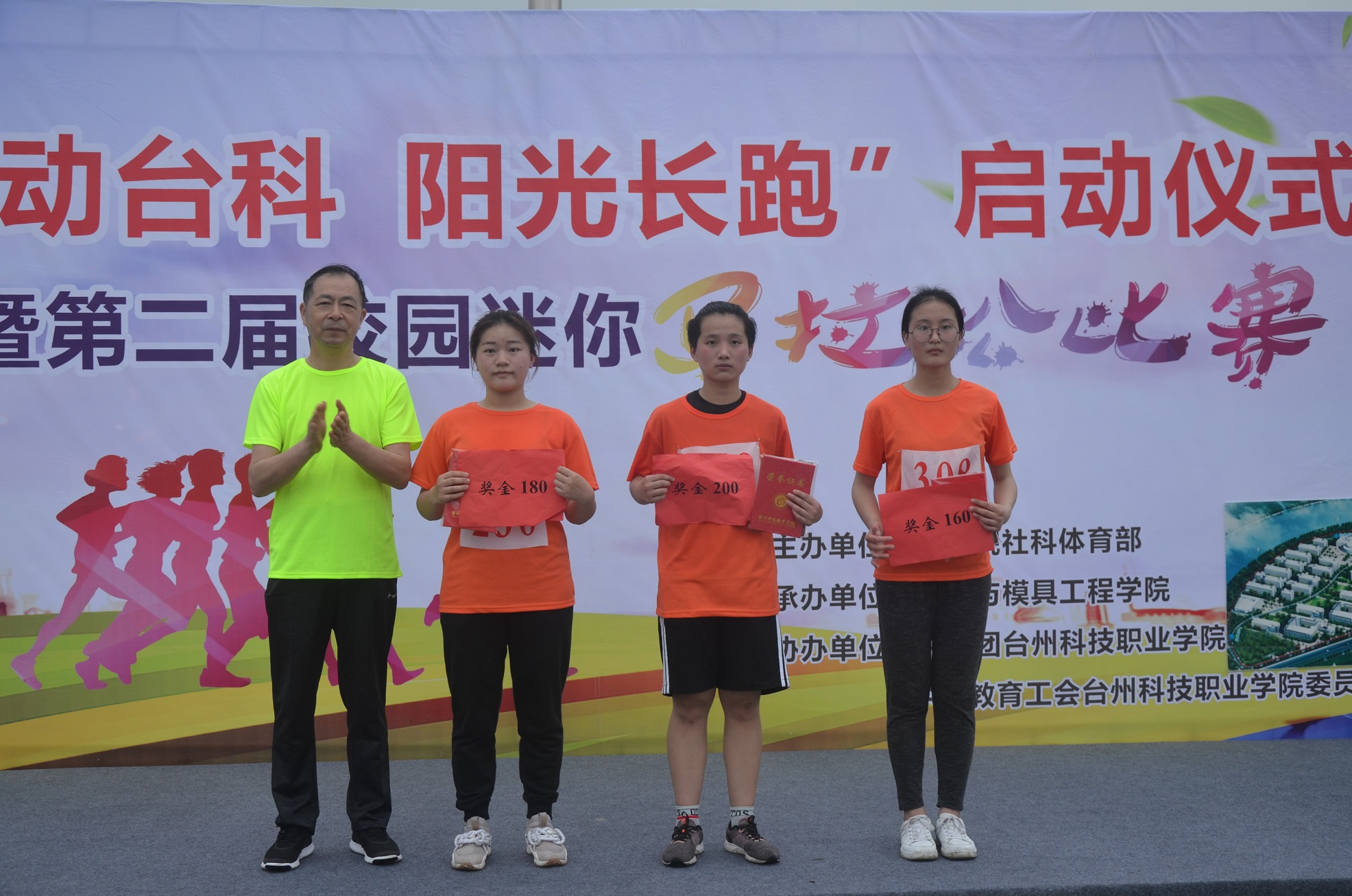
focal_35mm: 48
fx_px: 1799
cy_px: 448
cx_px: 676
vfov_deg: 28.0
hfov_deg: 41.2
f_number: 5.6
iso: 320
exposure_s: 1/125
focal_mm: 32
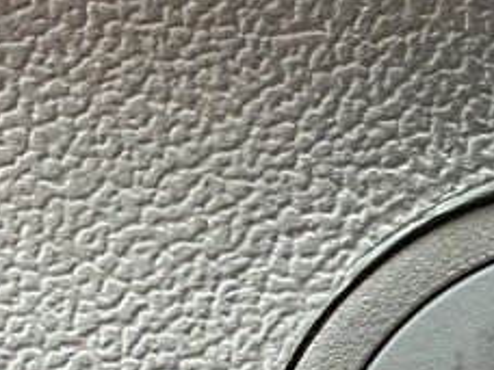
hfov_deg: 16.8
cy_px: 396
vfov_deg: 13.5
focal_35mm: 108
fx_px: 1541
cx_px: 711
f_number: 2.2
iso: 64
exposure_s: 1/54
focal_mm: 2.22
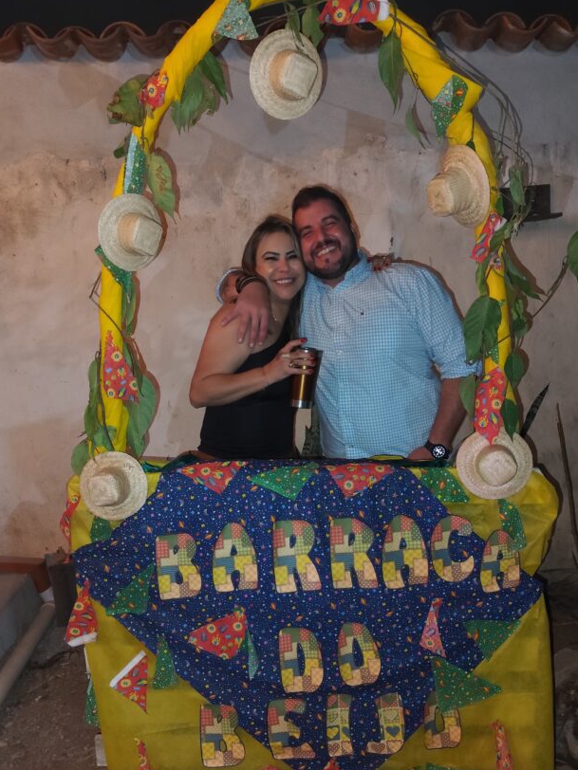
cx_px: 299
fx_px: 646
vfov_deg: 61.3
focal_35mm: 29
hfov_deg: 48.2
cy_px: 445
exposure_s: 1/17.1
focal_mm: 6.19
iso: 2500
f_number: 1.65
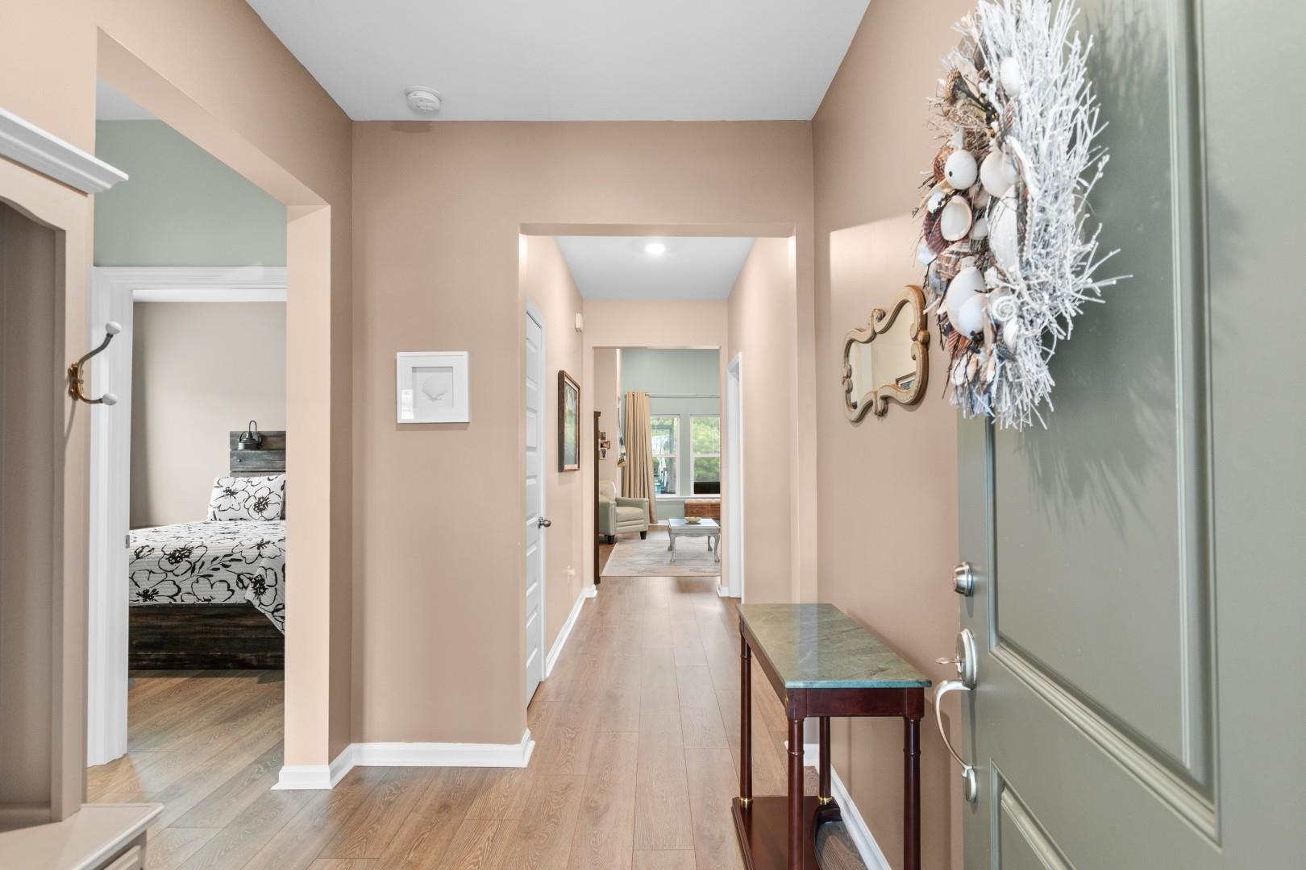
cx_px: 653
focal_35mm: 19
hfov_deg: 86.9
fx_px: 689
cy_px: 435
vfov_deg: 64.6
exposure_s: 1/3
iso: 100
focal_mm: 13
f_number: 4.8
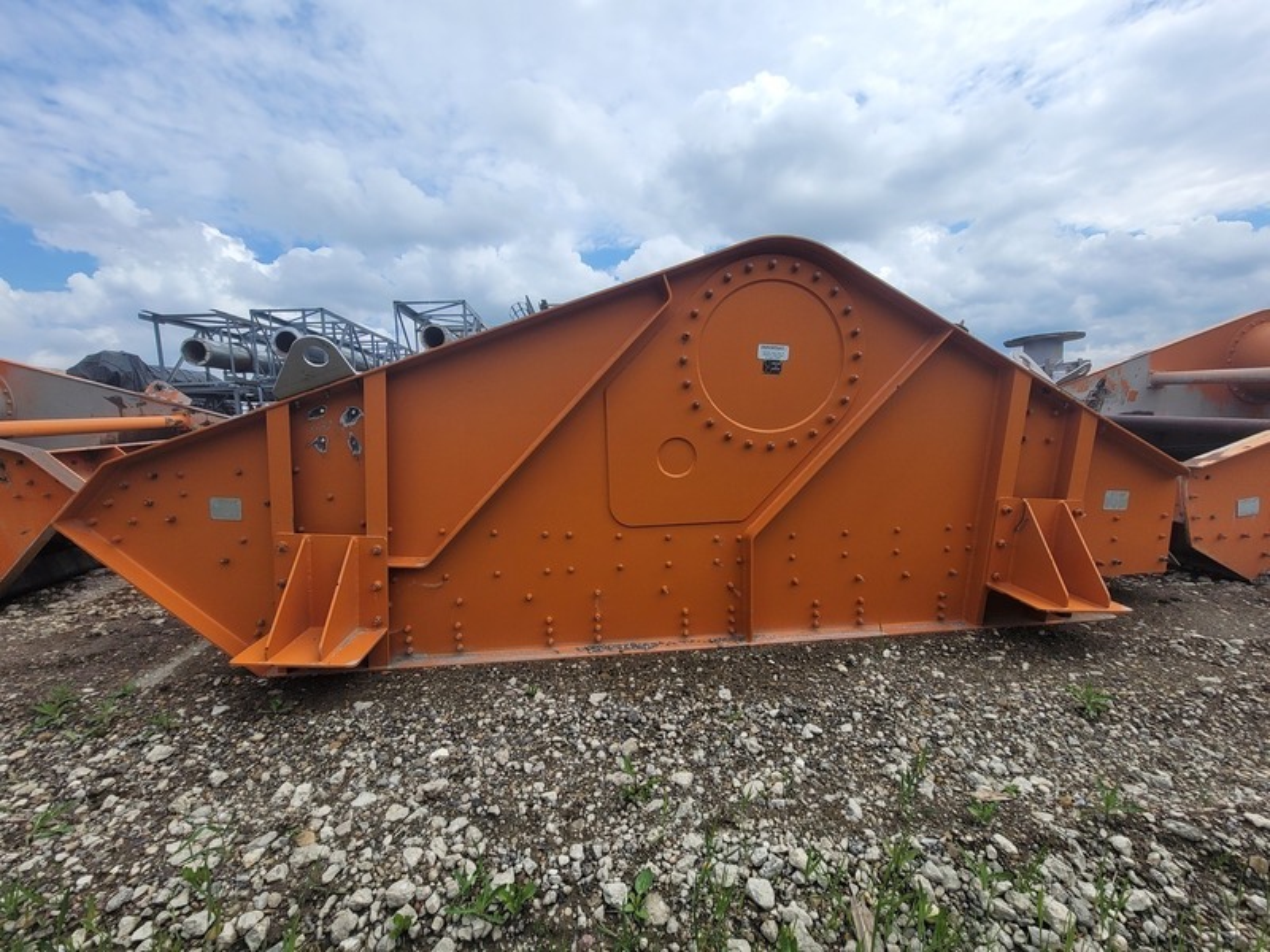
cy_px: 476
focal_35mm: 13
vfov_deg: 89.9
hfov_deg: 106.2
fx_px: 477
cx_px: 635
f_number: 2.2
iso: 64
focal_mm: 2.2
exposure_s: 1/2175
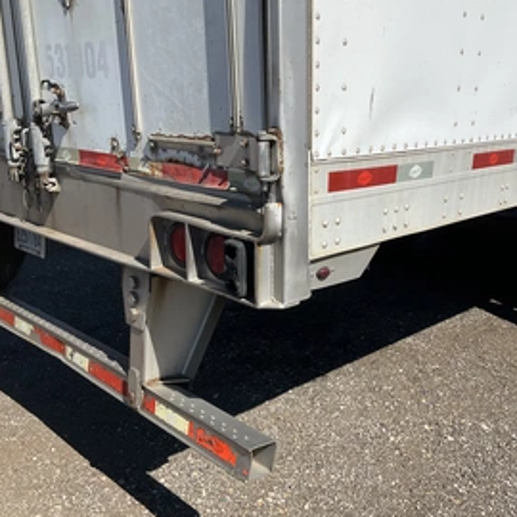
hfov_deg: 43.6
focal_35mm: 38
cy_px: 276
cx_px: 312
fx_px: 642
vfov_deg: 43.8
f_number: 1.8
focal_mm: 3
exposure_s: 1/2320
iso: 25
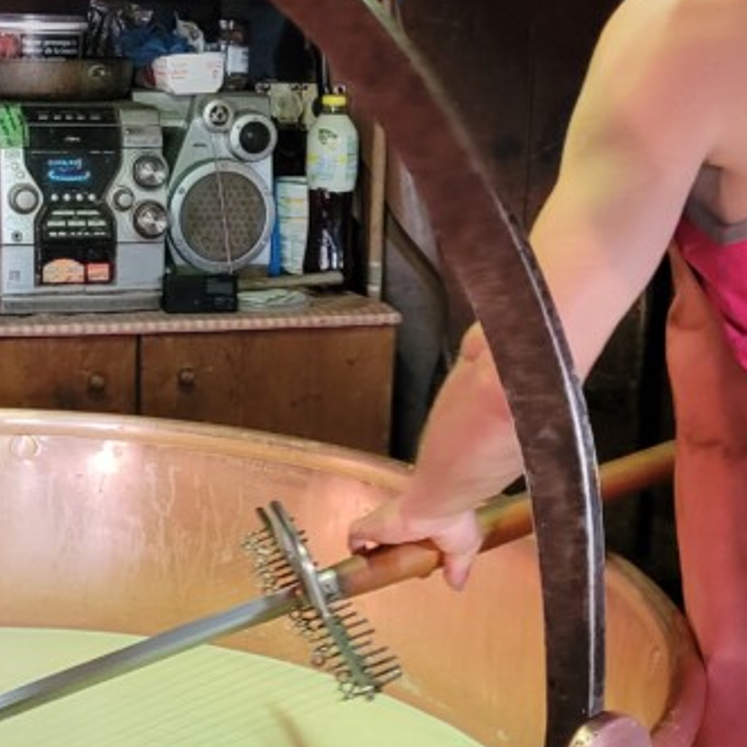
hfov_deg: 24.0
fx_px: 1733
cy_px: 329
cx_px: 158
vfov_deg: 24.3
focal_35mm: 71
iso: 400
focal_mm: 5.4
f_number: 1.8
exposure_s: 1/50
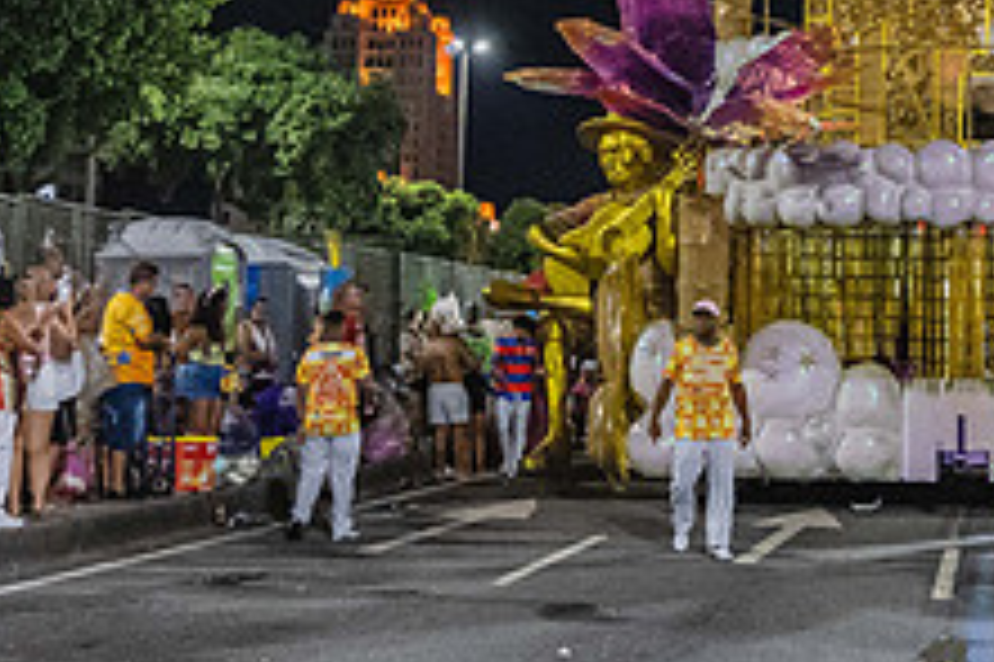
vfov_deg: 19.6
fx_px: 1876
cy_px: 60
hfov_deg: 28.8
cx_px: 841
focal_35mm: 68
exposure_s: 1/100
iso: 3200
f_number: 4
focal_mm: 16.5
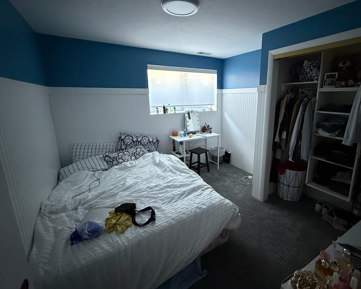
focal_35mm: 17
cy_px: 135
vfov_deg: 76.9
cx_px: 209
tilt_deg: -12.2
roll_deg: +0.1
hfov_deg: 88.9
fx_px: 182
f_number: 2.2
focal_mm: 2.22
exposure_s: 1/60
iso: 800
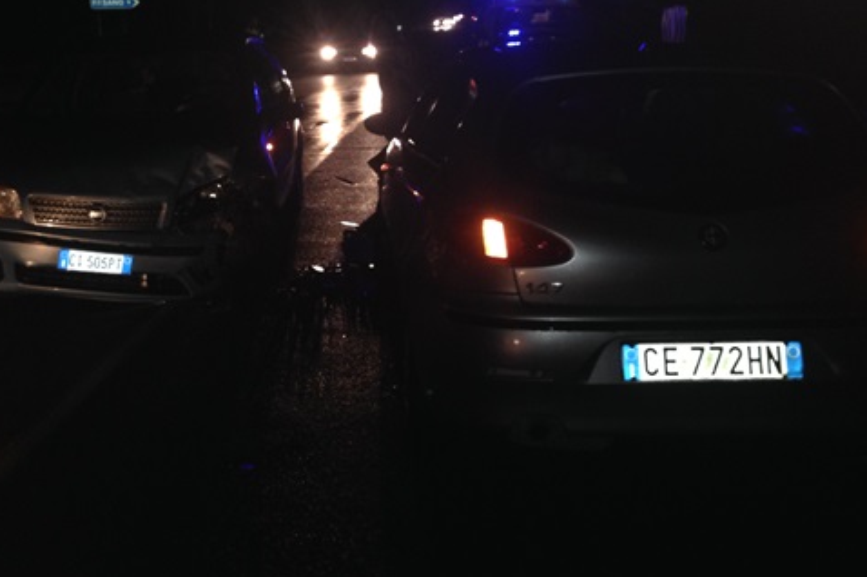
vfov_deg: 29.1
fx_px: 1107
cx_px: 410
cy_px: 225
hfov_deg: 42.8
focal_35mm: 46
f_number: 2.4
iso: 125
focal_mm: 4.12
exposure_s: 1/16
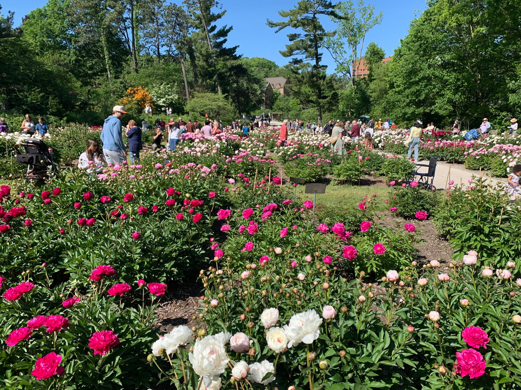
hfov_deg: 67.3
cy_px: 195
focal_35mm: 26
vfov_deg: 53.1
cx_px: 260
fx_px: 391
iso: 25
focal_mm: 4.2
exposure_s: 1/1368
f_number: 1.8
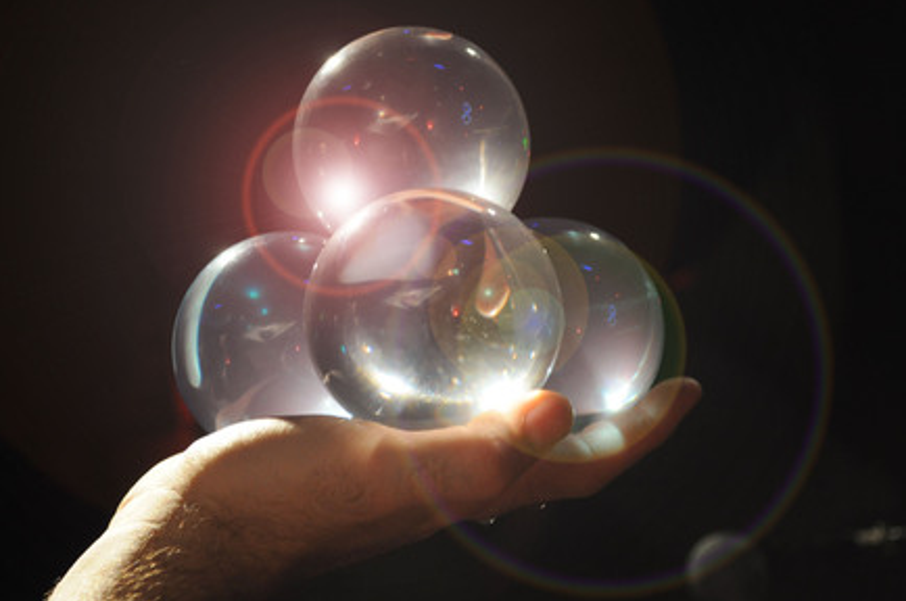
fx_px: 1910
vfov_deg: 17.9
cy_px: 272
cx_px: 457
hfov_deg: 26.7
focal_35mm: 76
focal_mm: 40
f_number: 5.3
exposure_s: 1/50
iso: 1250
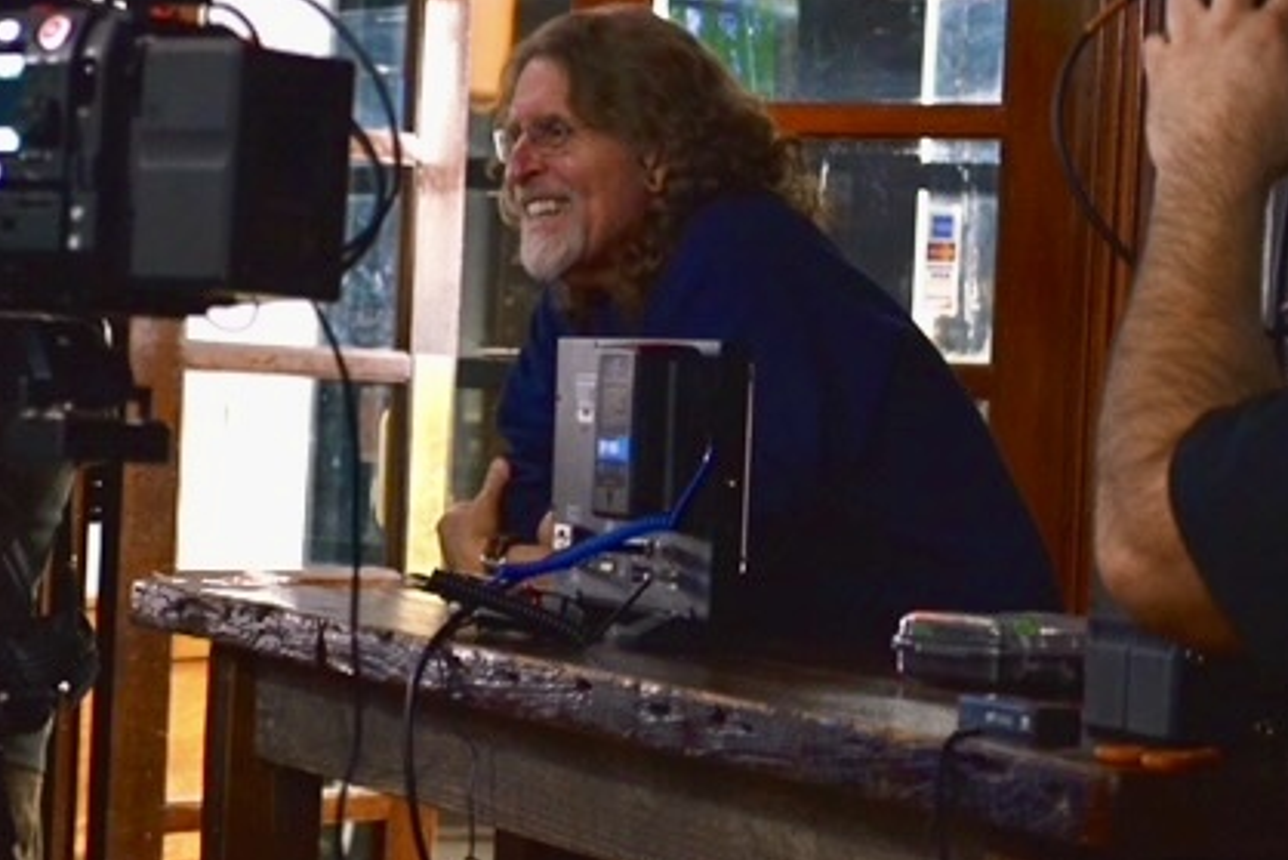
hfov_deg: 18.5
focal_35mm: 110
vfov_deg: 12.5
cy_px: 351
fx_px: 3937
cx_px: 471
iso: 800
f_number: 5.6
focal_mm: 48
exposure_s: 1/25
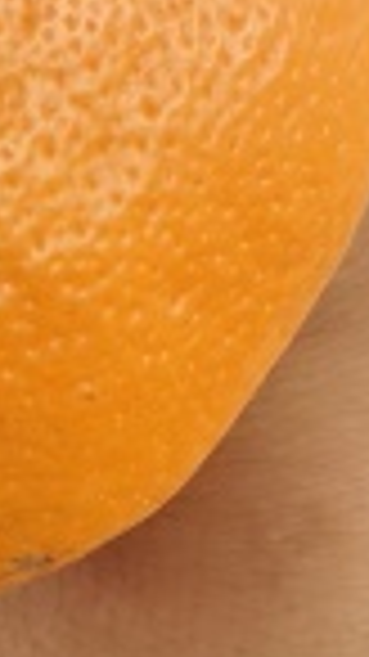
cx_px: -382
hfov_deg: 6.4
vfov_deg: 11.8
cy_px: 344
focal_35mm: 183
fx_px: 3187
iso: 101
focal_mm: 5.6
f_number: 1.57
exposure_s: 1/100
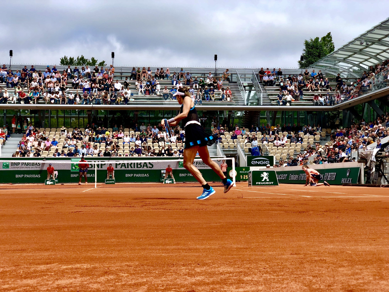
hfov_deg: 36.8
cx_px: 194
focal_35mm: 52
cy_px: 146
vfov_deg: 28.0
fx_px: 584
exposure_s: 1/1171
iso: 16
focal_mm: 6
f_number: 2.4
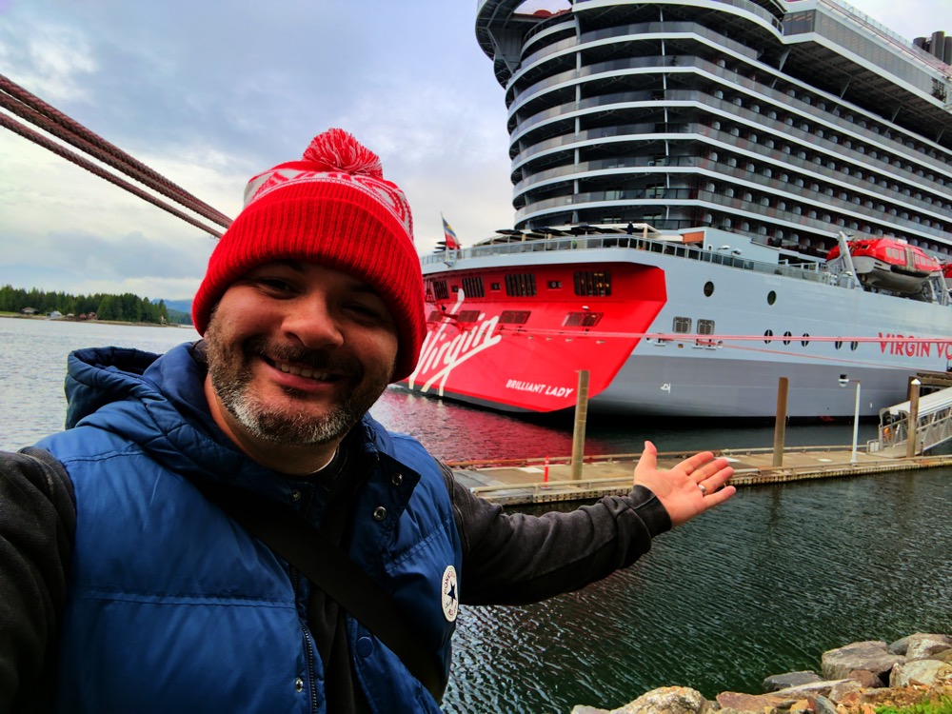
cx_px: 476
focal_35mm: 23
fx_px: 633
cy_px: 357
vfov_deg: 58.9
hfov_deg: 73.9
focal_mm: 2.69
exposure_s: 1/234
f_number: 1.9
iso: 64
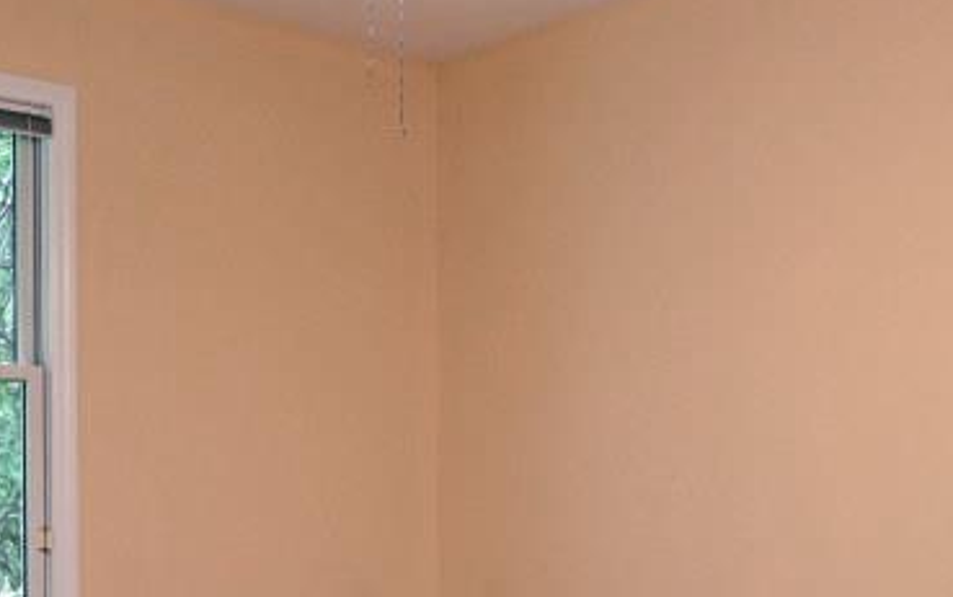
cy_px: 527
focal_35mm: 58
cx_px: 584
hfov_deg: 34.9
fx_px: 1507
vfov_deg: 21.9
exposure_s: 1/60
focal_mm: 14
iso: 720
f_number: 4
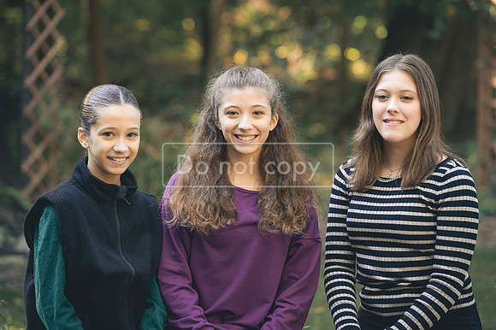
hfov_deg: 15.2
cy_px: 165
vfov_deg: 10.1
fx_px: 1859
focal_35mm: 135
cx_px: 248
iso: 1600
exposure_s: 1/250
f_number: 3.5
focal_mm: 135
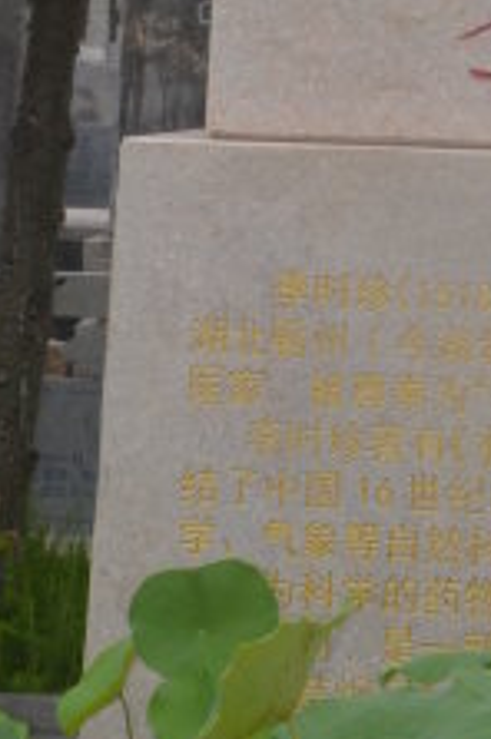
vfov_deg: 10.6
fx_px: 3598
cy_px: -827
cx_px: 547
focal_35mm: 175
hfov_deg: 7.8
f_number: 10
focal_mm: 25
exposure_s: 1/250
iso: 200
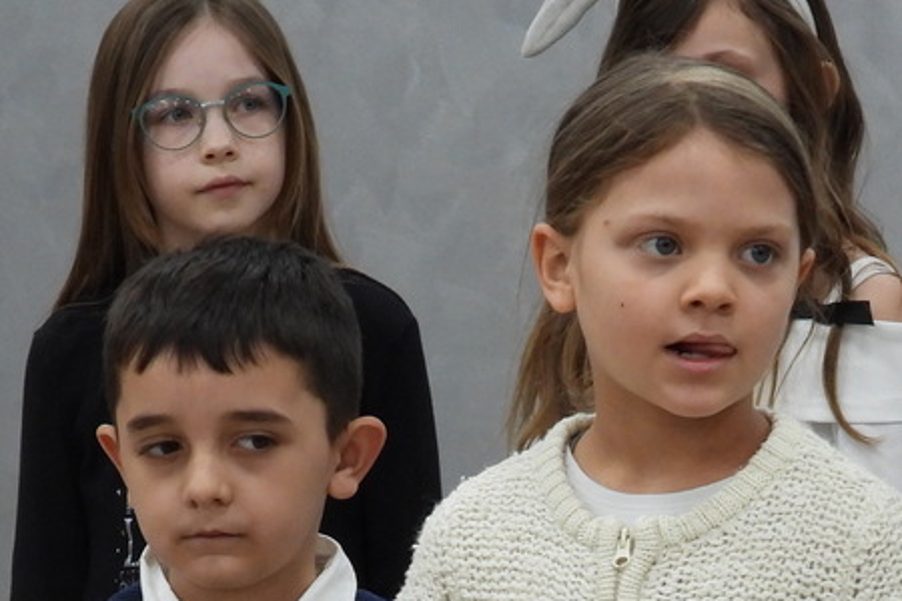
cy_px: 855
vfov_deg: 4.7
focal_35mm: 291
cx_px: 593
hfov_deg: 7.1
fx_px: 7291
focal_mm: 18.9
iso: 320
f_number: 4
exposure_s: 1/60
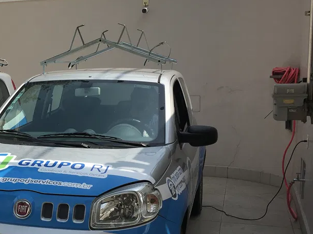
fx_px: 551
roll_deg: +0.1
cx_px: 10
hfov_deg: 29.8
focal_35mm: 61
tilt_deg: -6.7
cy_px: 131
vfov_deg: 24.0
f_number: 2.2
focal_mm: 4.15
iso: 25
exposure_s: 1/1789
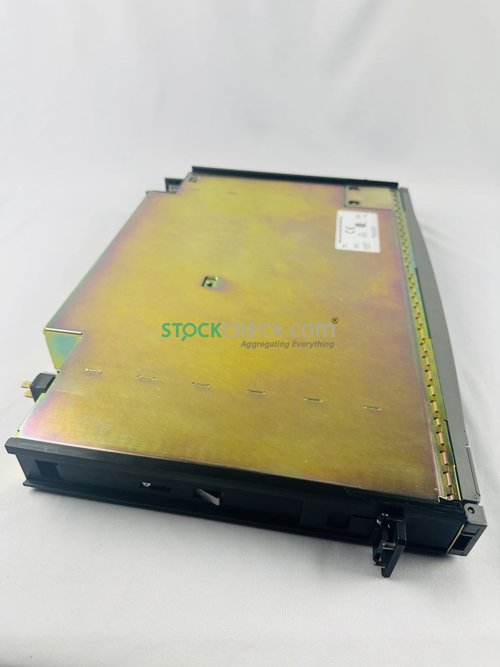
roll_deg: -3.6
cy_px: 334
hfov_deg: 56.8
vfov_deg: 71.6
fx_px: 462
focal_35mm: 24
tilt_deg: -39.8
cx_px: 250
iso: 200
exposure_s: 1/120
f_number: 1.78
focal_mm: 6.86
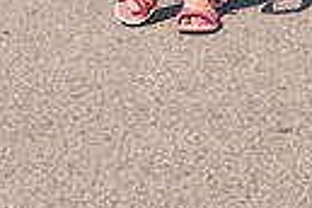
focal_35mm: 337
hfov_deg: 6.1
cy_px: -236
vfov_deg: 4.0
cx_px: 114
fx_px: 2920
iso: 320
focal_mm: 75
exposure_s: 1/800
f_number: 6.3
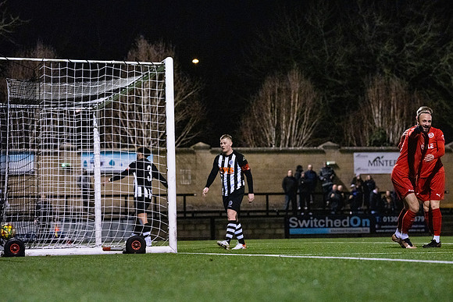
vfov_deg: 10.1
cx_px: 226
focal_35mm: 137
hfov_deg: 15.0
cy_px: 151
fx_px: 1719
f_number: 4
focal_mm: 135
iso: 12800
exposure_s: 1/1000
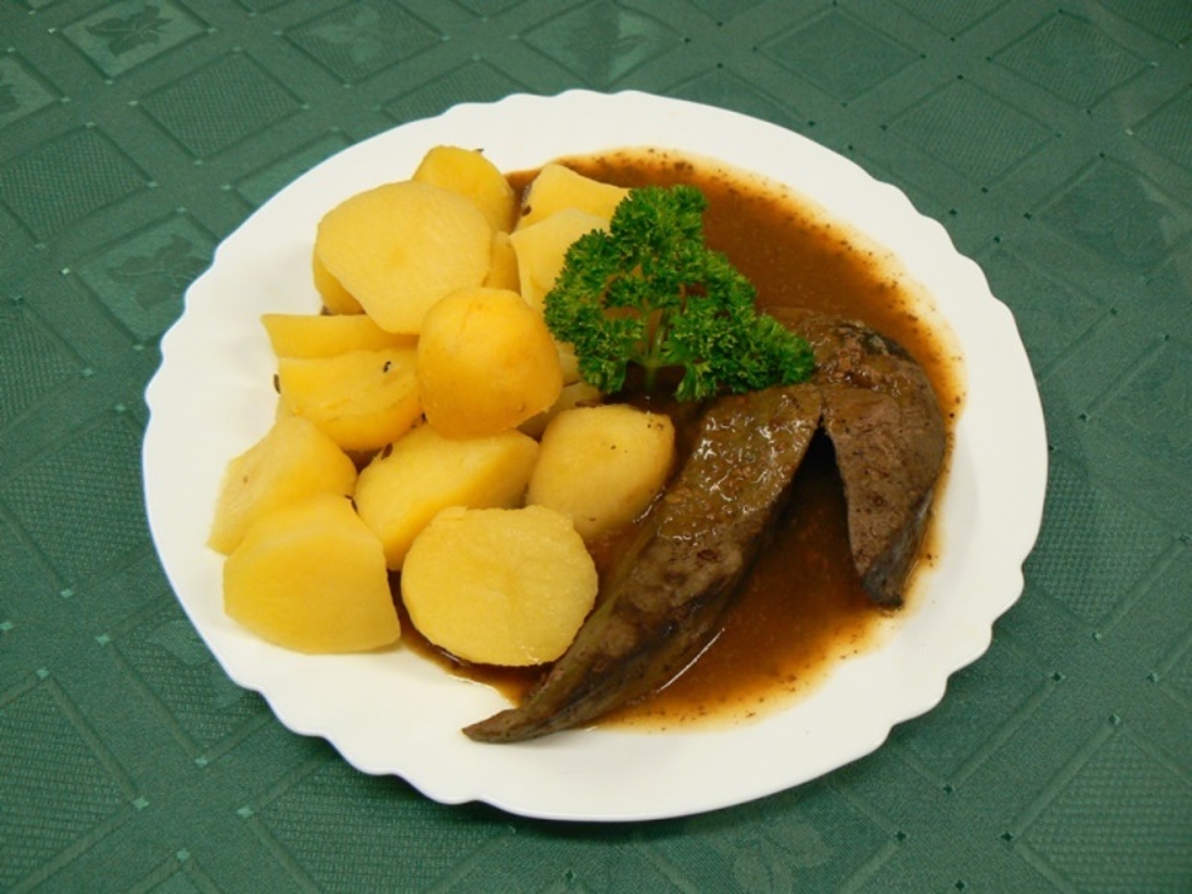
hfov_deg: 51.4
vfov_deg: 39.7
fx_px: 1240
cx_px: 596
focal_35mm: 36
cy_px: 447
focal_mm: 6
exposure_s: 1/30
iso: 160
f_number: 2.8
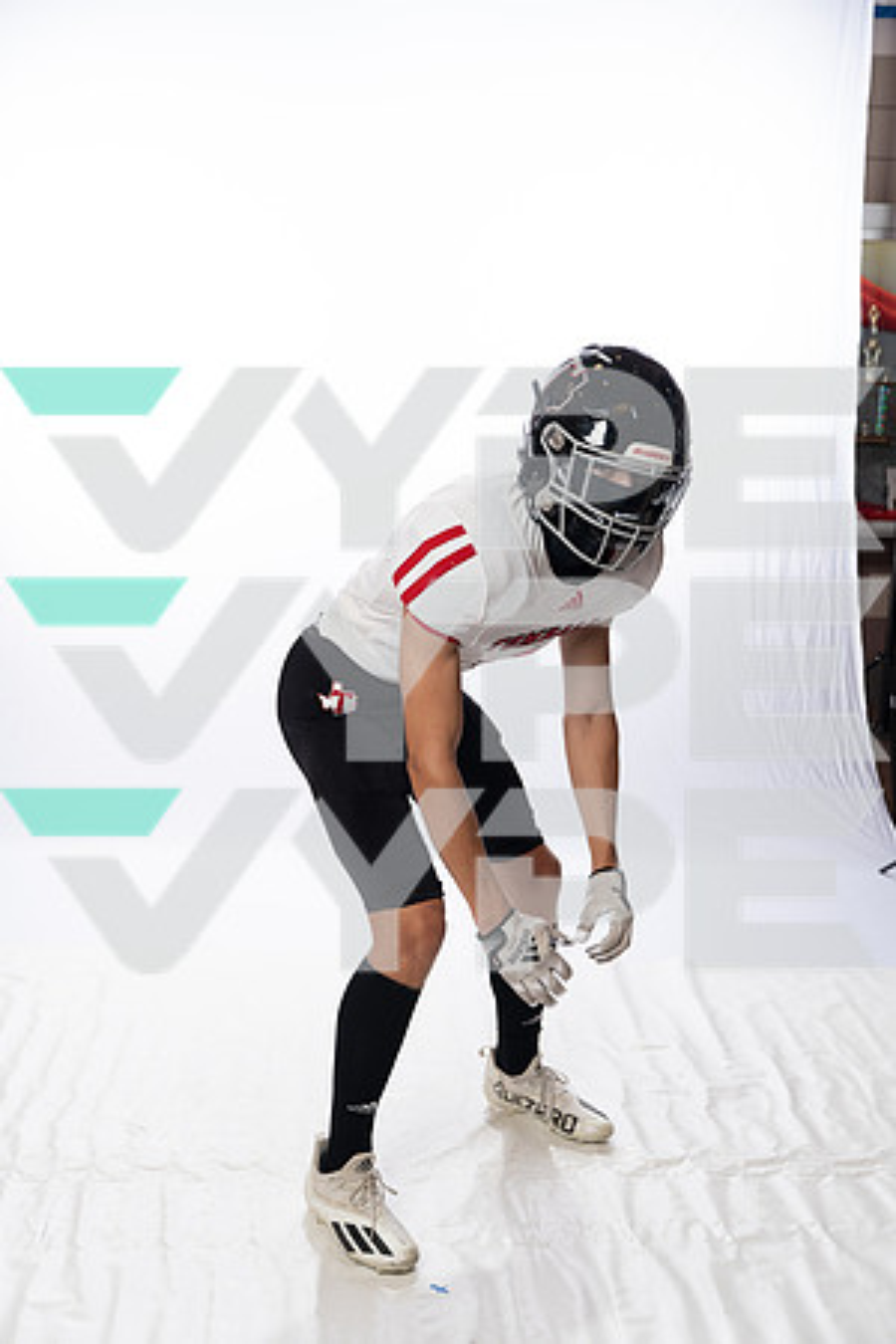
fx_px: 1568
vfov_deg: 46.4
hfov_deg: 31.9
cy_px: 672
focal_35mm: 42
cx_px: 448
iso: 400
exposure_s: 1/250
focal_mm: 42
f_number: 4
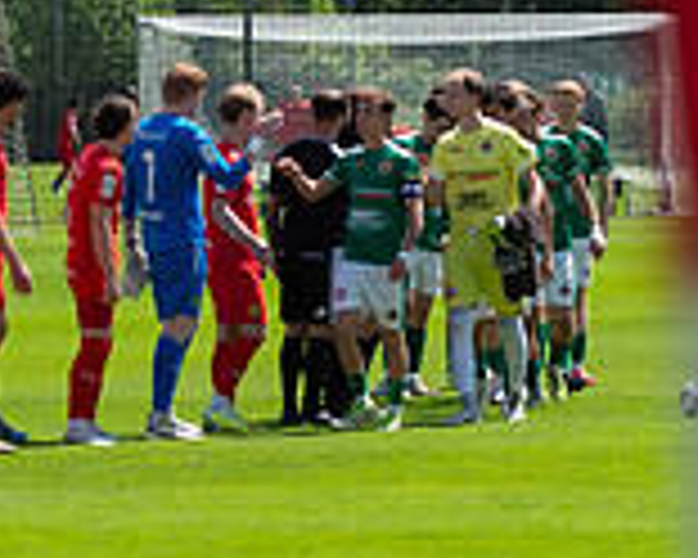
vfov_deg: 2.6
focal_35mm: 600
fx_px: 12395
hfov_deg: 3.2
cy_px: 375
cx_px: 295
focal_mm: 140
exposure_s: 1/2000
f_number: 3.2
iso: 140
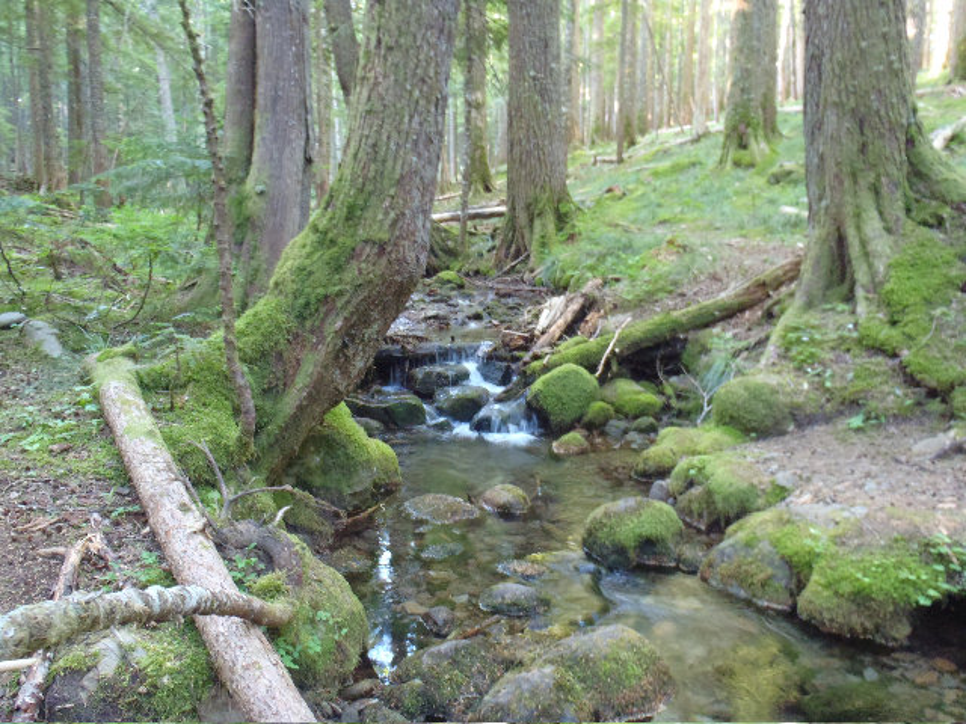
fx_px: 781
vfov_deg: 49.7
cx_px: 483
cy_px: 362
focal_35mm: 28
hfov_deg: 63.4
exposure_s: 1/4
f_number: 3.9
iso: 400
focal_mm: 5
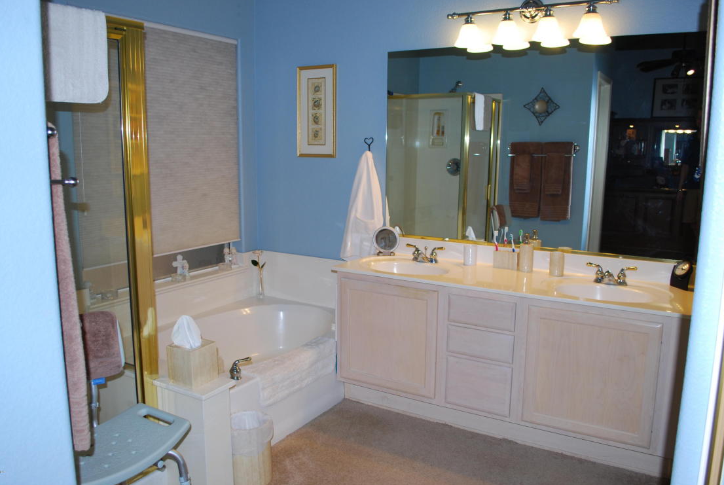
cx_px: 360
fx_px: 564
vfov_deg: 46.5
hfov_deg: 65.4
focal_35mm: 28
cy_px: 236
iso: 200
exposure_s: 1/60
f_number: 3.5
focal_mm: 18
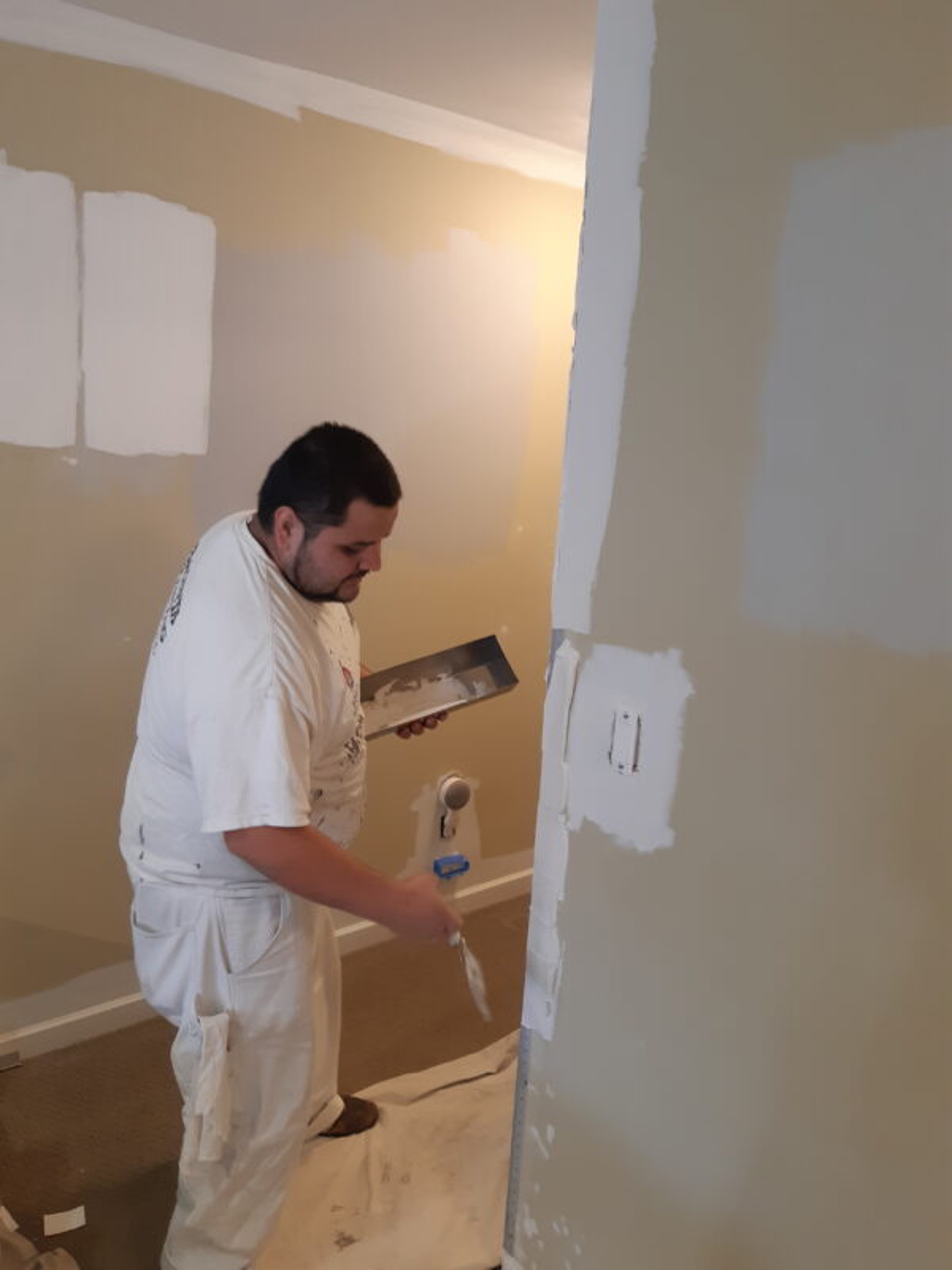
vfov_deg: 67.3
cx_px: 476
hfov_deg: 53.1
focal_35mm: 26
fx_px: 953
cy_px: 635
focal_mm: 3.93
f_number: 1.7
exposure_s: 1/50
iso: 80
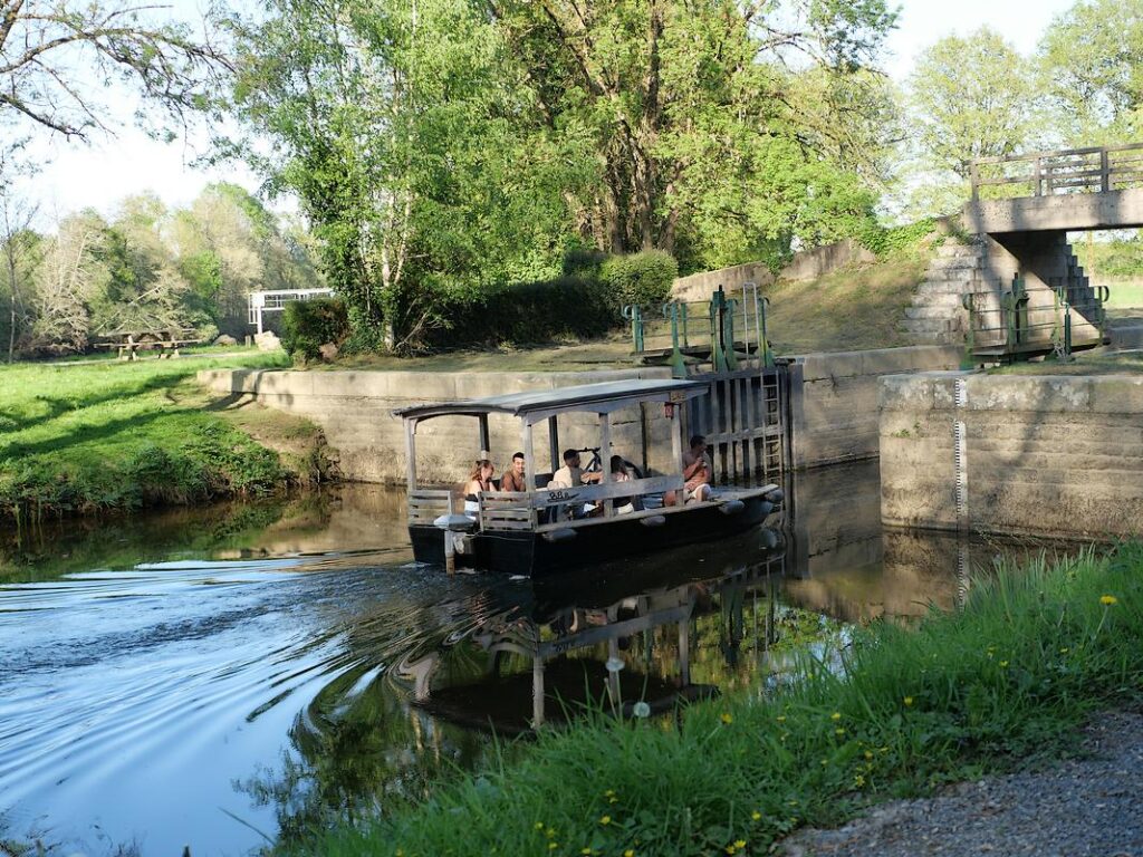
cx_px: 572
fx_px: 1651
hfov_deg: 38.2
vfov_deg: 29.1
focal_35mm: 50
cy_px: 428
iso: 200
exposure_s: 1/500
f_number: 3.2
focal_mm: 25
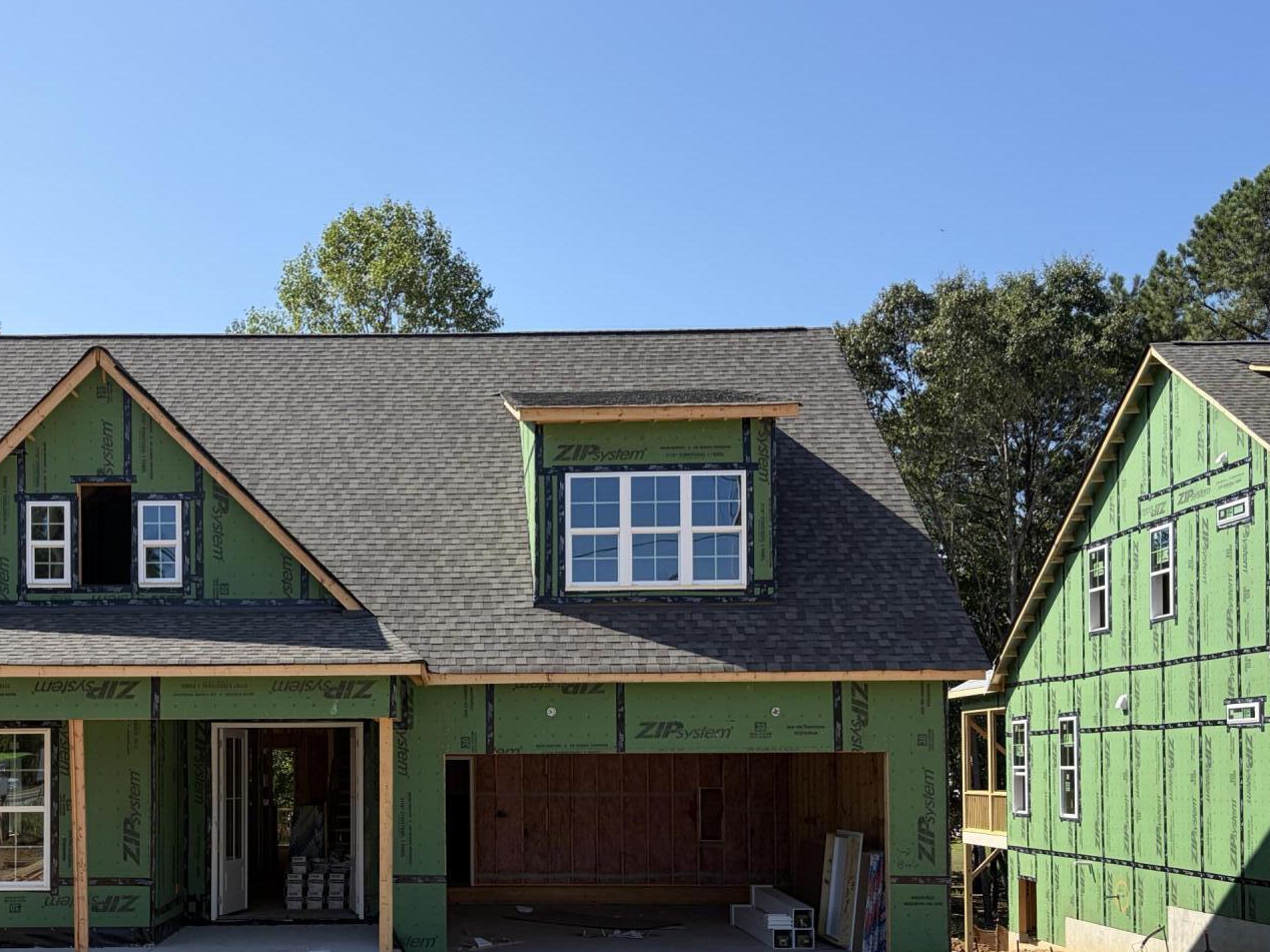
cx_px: 428
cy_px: 724
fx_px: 1504
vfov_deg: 34.3
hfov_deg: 45.1
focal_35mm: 41
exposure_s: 1/2283
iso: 50
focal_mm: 5.96
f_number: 1.6
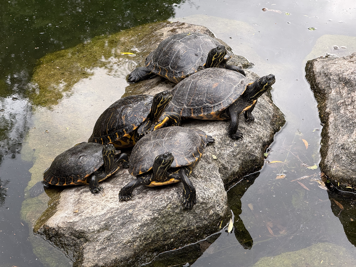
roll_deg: -5.2
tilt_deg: -33.4
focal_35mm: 120
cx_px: 178
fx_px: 1234
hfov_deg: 16.4
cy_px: 134
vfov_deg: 12.3
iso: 50
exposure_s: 1/237
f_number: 2.8
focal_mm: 15.66
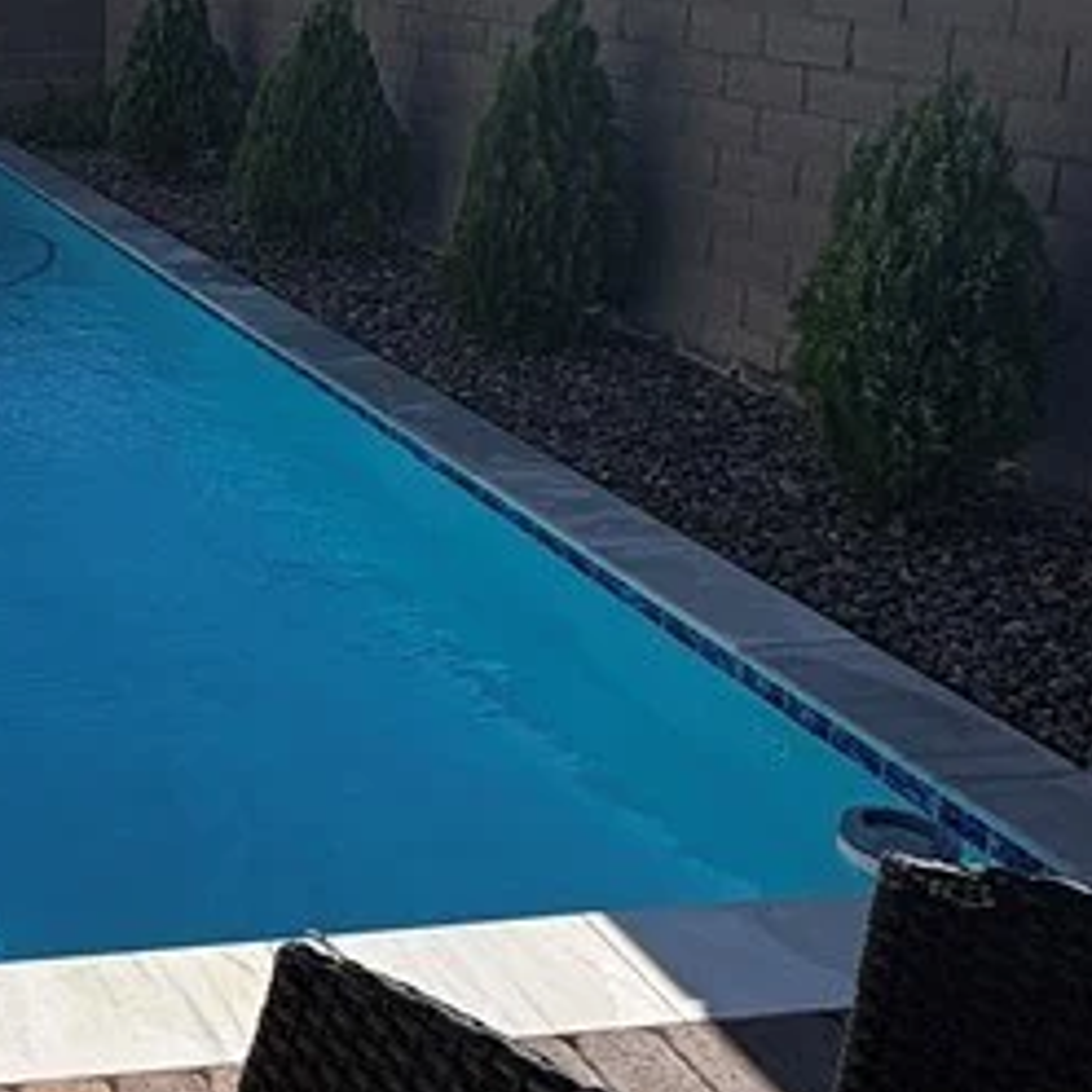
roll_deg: +1.6
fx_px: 1820
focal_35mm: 51
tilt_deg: -11.6
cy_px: 277
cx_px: -238
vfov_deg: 32.8
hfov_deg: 28.7
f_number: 2.2
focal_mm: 2.22
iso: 50
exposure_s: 1/3106
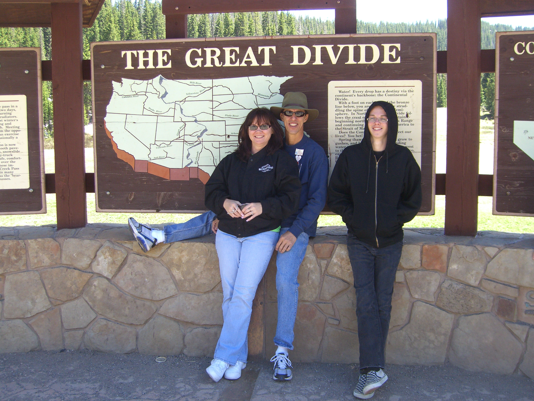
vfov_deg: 37.7
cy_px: 200
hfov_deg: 49.0
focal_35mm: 38
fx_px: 586
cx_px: 267
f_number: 2.8
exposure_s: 1/250
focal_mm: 7.9
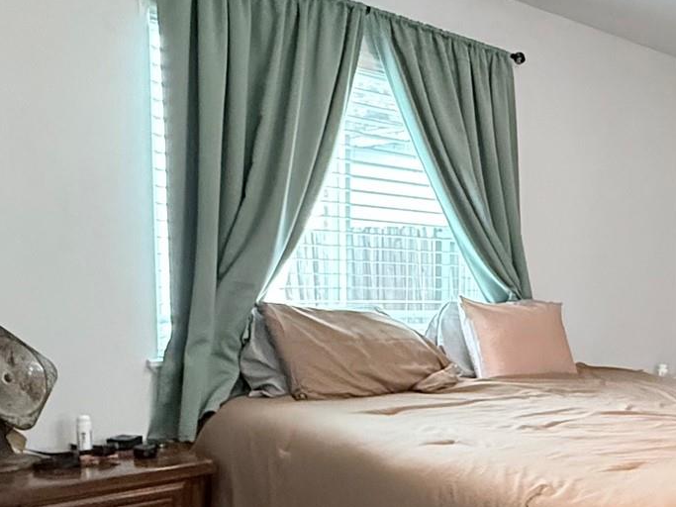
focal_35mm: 42
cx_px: 601
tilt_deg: -7.8
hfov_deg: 41.5
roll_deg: -2.4
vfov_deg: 33.7
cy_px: 377
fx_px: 820
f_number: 2.2
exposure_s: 1/60
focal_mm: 2.22
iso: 800
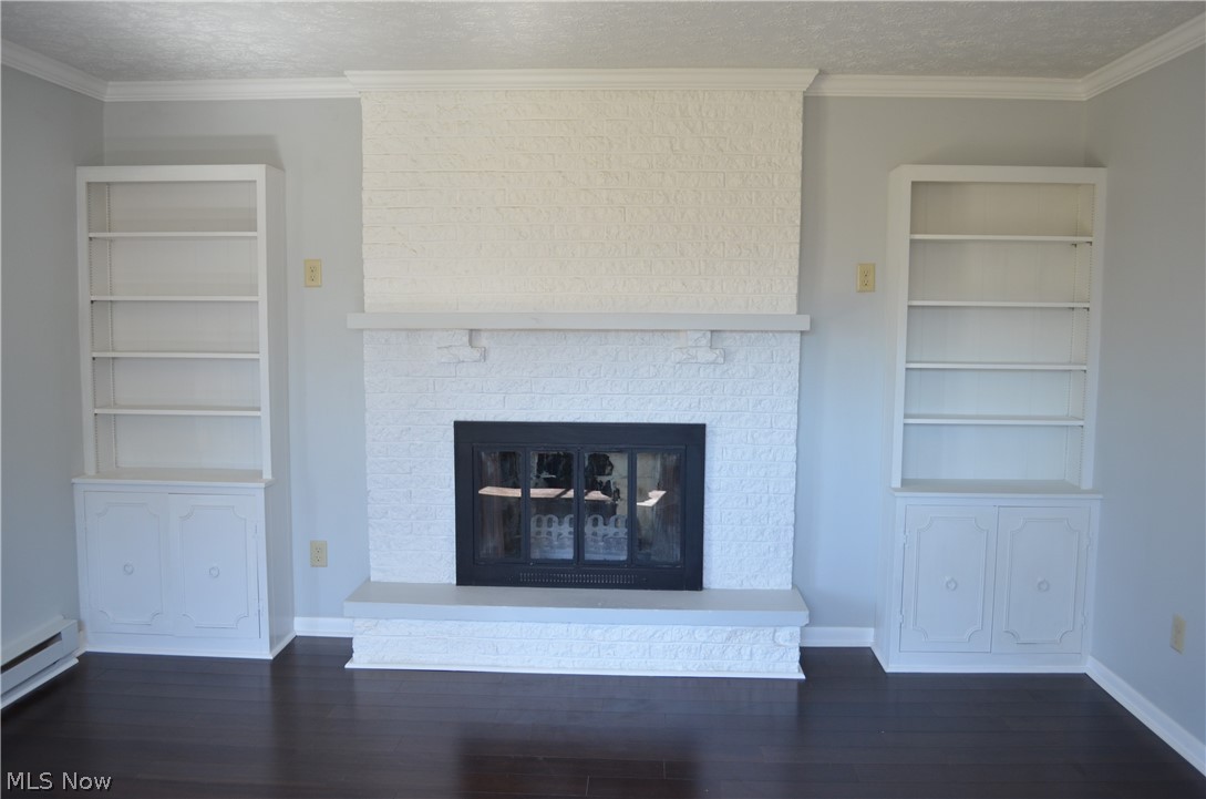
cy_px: 400
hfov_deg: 62.0
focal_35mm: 30
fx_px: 1003
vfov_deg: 43.4
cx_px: 603
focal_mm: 20
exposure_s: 1/60
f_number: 4
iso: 400
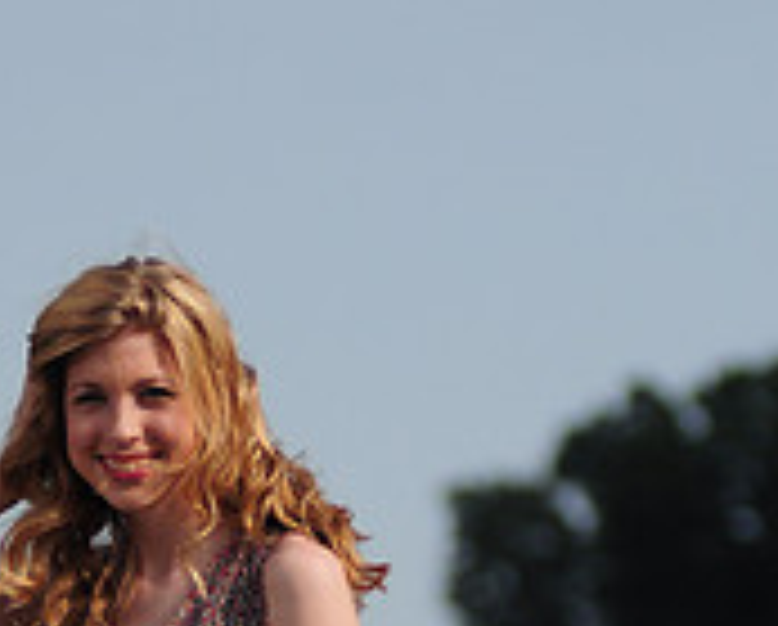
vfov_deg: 2.9
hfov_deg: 3.7
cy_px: 833
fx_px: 12155
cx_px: 286
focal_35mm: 527
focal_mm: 112
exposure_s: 1/1600
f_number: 2.8
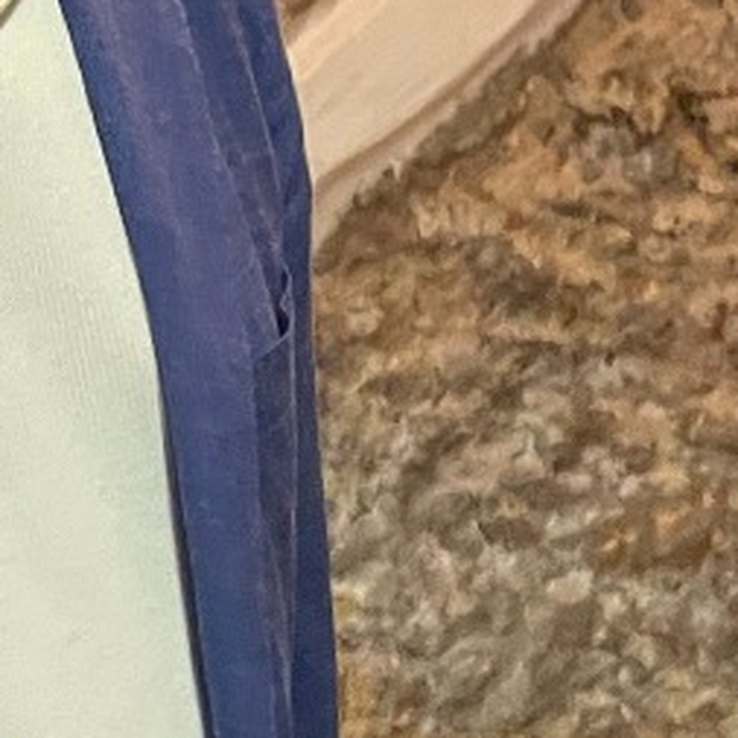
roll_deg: -1.0
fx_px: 2629
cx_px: -324
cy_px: -289
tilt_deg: -2.2
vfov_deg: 15.1
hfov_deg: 15.0
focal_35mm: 109
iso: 400
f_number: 1.6
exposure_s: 1/33
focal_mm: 4.2
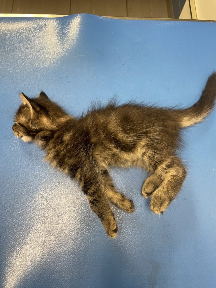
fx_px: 216
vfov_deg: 67.3
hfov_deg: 53.1
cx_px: 108
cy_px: 144
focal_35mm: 26
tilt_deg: -73.3
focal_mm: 4.2
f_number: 1.6
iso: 100
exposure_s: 1/50
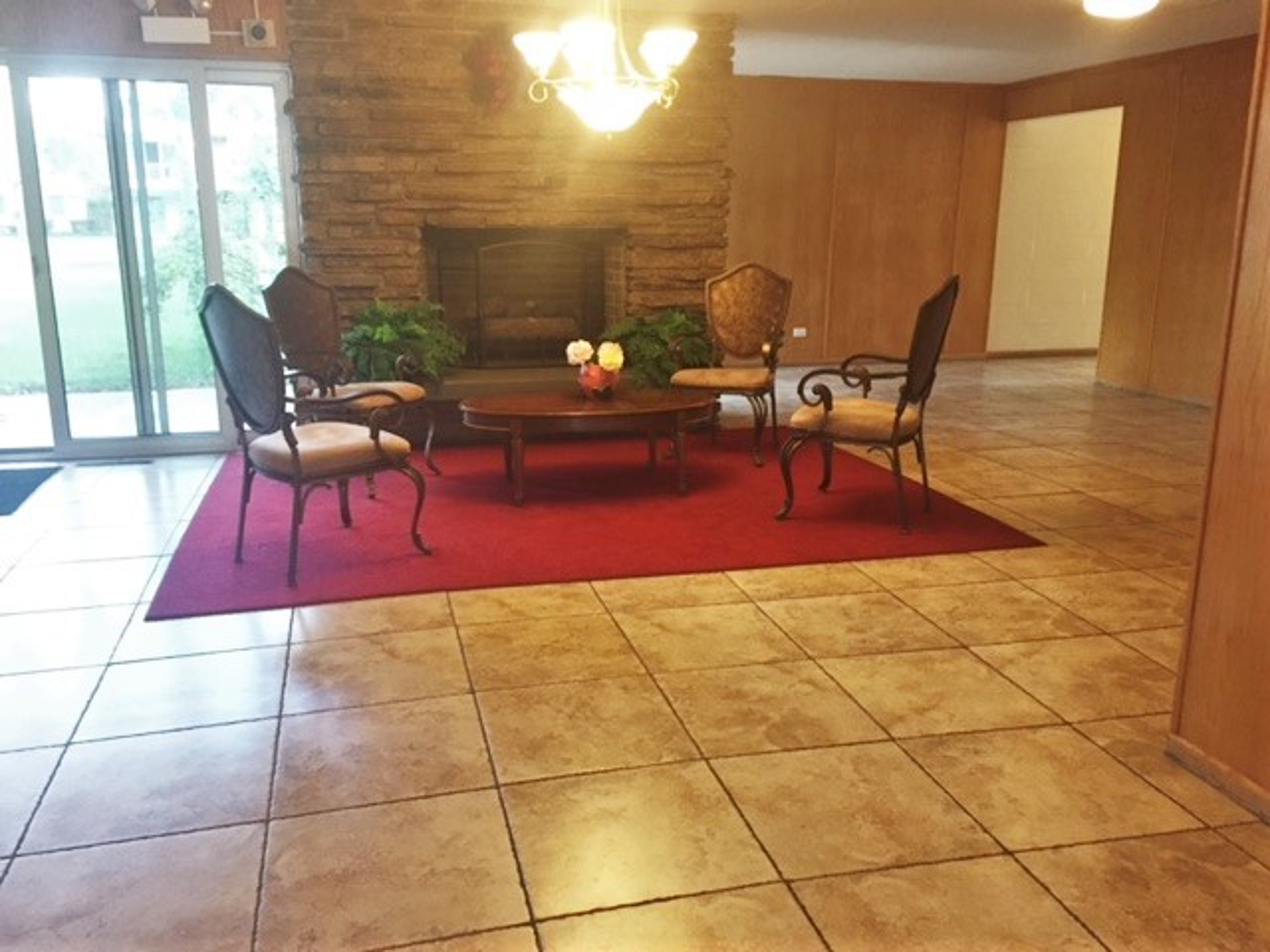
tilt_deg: -13.9
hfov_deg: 61.7
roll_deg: -0.6
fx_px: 1064
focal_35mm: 29
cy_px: 476
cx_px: 635
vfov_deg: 48.2
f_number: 2.2
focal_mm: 4.15
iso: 160
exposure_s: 1/30
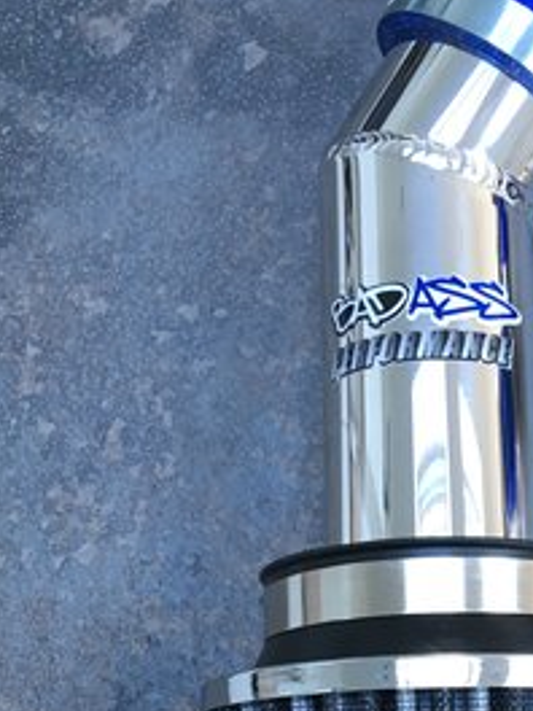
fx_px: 1355
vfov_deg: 28.9
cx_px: 498
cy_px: 541
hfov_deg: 21.7
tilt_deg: -82.7
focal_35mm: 66
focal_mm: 4.15
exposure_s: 1/33
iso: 80
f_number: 2.2
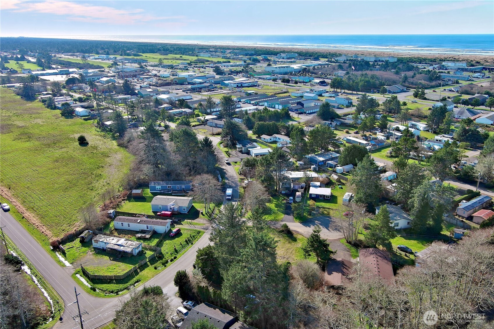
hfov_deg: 63.7
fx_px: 398
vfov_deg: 45.0
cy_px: 164
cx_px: 247
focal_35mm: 29
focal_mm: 10.57
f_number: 2.8
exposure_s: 1/793
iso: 100
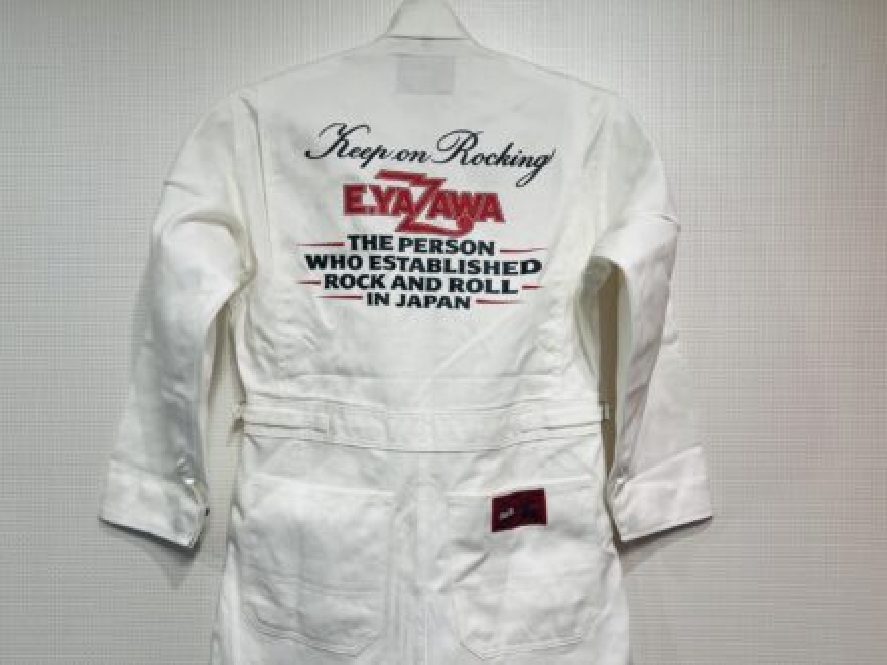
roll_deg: +0.0
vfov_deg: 53.1
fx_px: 666
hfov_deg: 67.3
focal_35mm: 26
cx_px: 444
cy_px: 332
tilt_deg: +1.1
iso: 64
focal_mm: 5.7
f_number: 1.5
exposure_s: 1/121
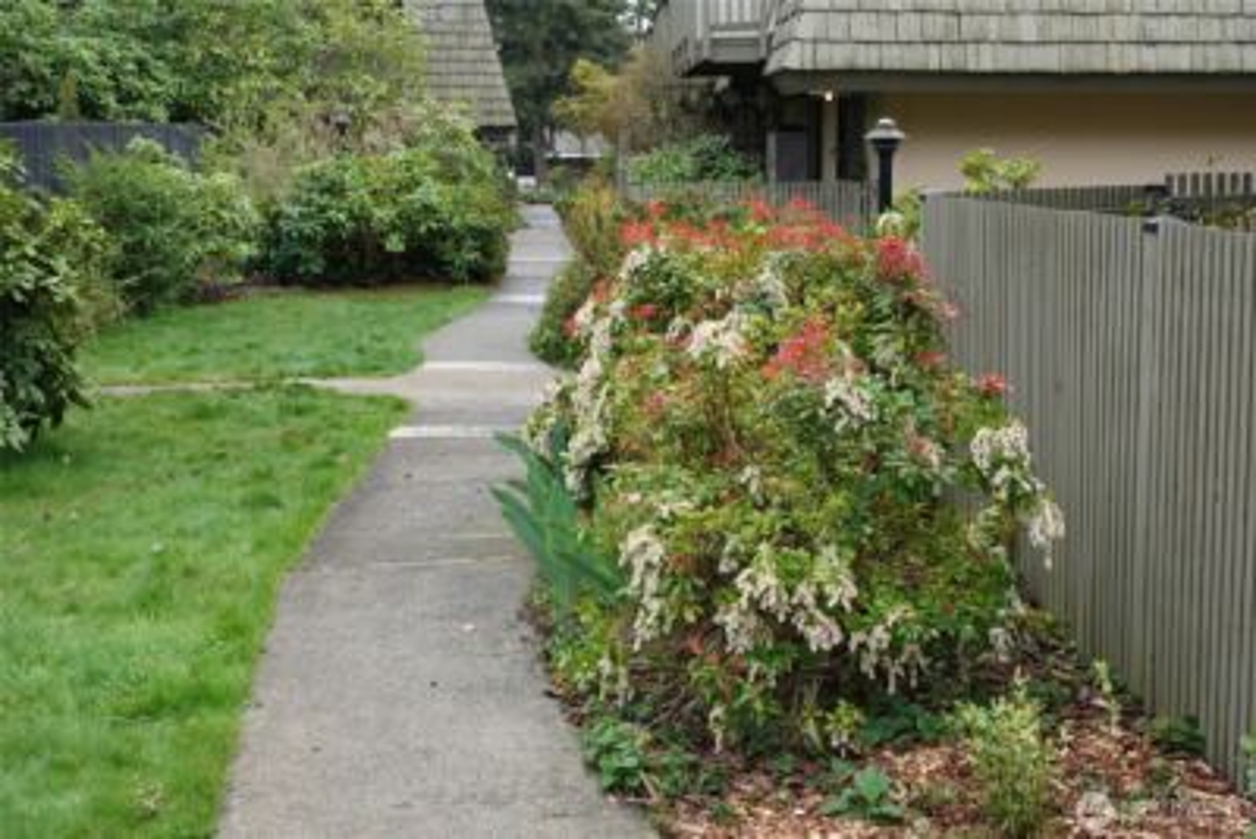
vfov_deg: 23.4
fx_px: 2024
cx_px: 628
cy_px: 420
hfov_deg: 34.5
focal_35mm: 58
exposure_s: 1/60
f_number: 8
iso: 640
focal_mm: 21.83
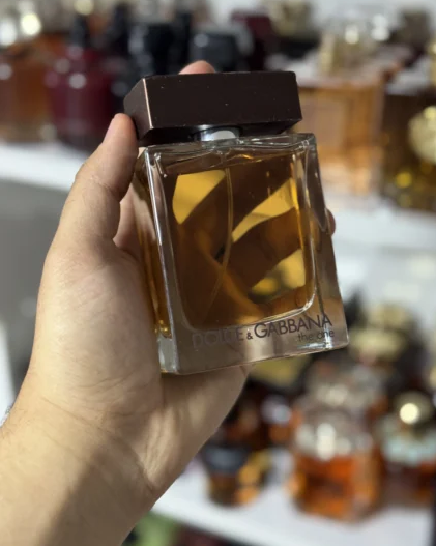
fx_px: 823
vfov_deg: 36.7
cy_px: 252
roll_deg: +0.4
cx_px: 222
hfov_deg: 29.7
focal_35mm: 51
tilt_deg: -25.3
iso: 200
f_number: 1.78
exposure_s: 1/33
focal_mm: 6.76
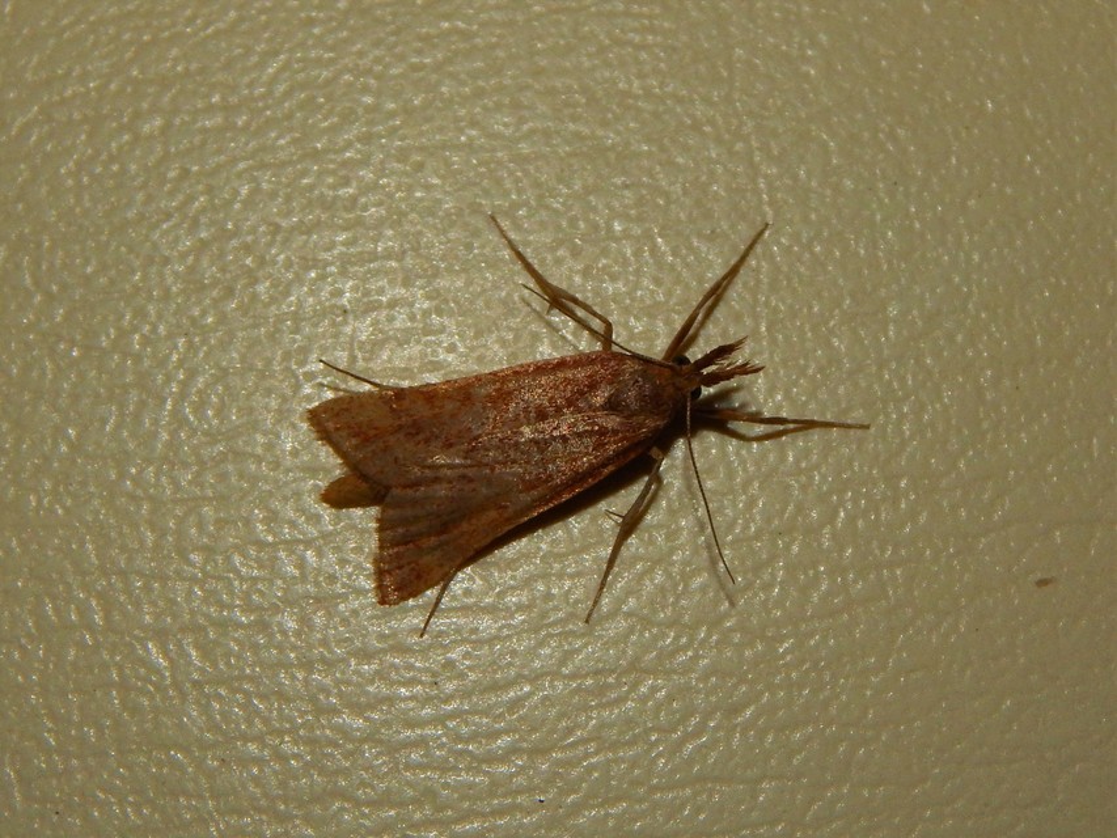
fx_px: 3356
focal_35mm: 104
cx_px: 558
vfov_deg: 14.2
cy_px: 419
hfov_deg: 18.9
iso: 200
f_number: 9
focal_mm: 18.7
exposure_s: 1/30
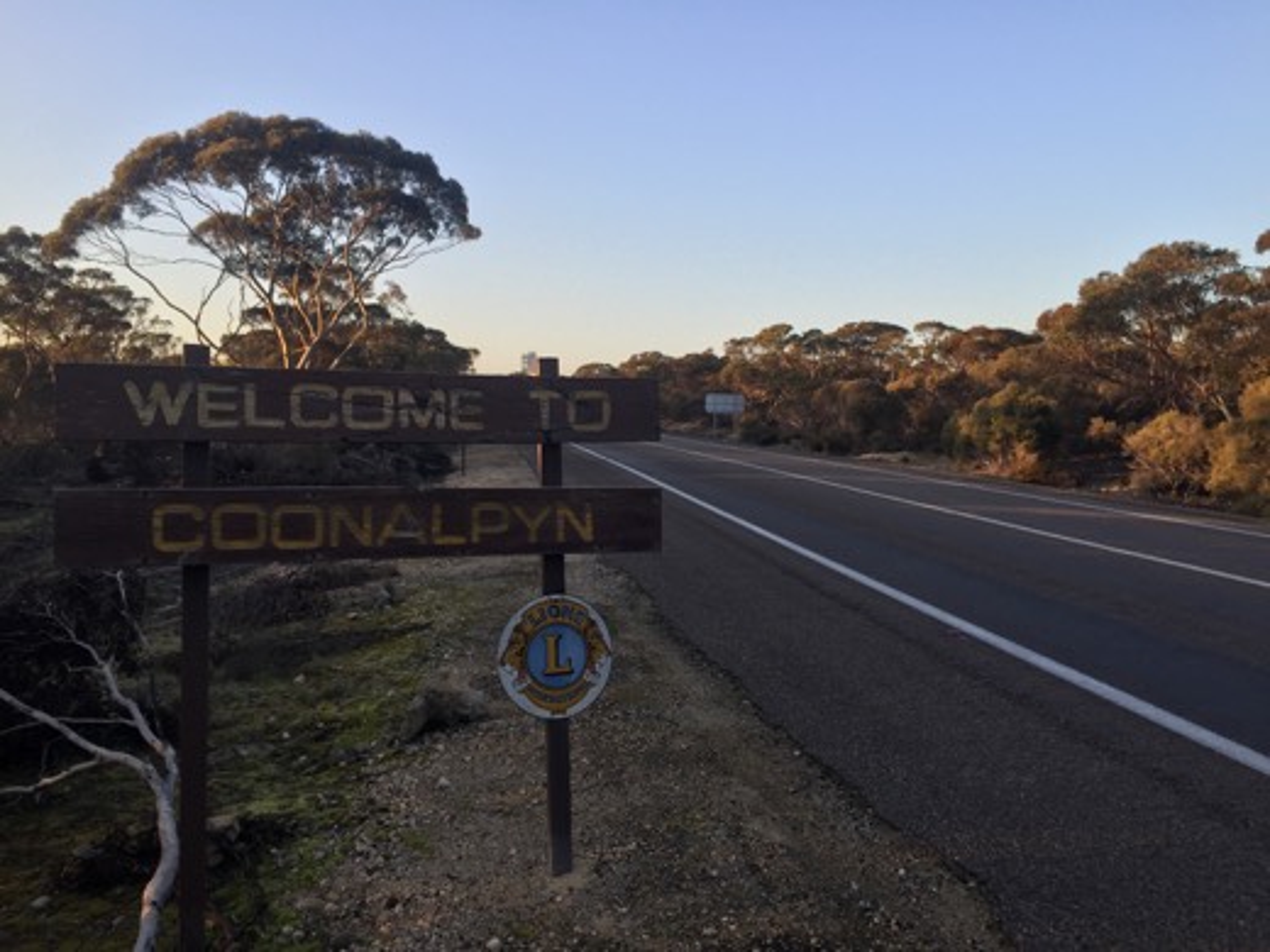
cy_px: 476
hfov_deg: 61.7
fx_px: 1064
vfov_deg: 48.2
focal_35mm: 29
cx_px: 635
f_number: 2.2
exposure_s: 1/425
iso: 32
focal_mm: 4.15
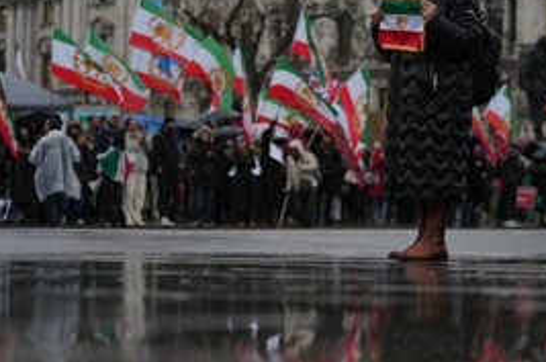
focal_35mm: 105
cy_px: 180
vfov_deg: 13.0
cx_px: 309
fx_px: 1590
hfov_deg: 19.5
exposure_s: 1/800
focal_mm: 70
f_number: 2.8
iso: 800
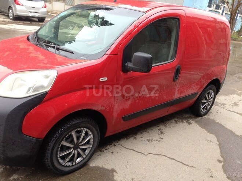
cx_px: 121
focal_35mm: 33
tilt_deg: -21.1
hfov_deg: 55.4
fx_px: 231
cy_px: 90
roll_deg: -8.1
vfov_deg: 42.9
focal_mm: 4.12
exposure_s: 1/40
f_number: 2.4
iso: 50
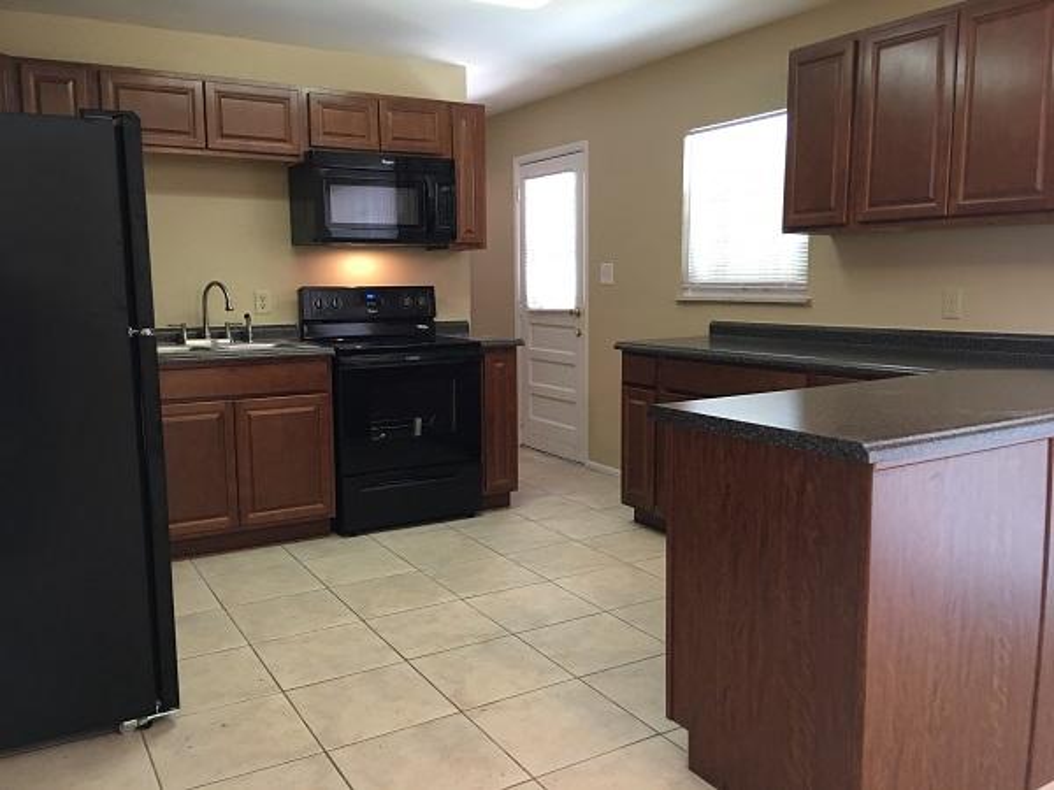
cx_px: 527
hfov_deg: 61.7
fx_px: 883
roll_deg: +0.4
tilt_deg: -5.2
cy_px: 395
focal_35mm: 29
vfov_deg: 48.2
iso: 64
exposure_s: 1/15
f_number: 2.2
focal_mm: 4.15
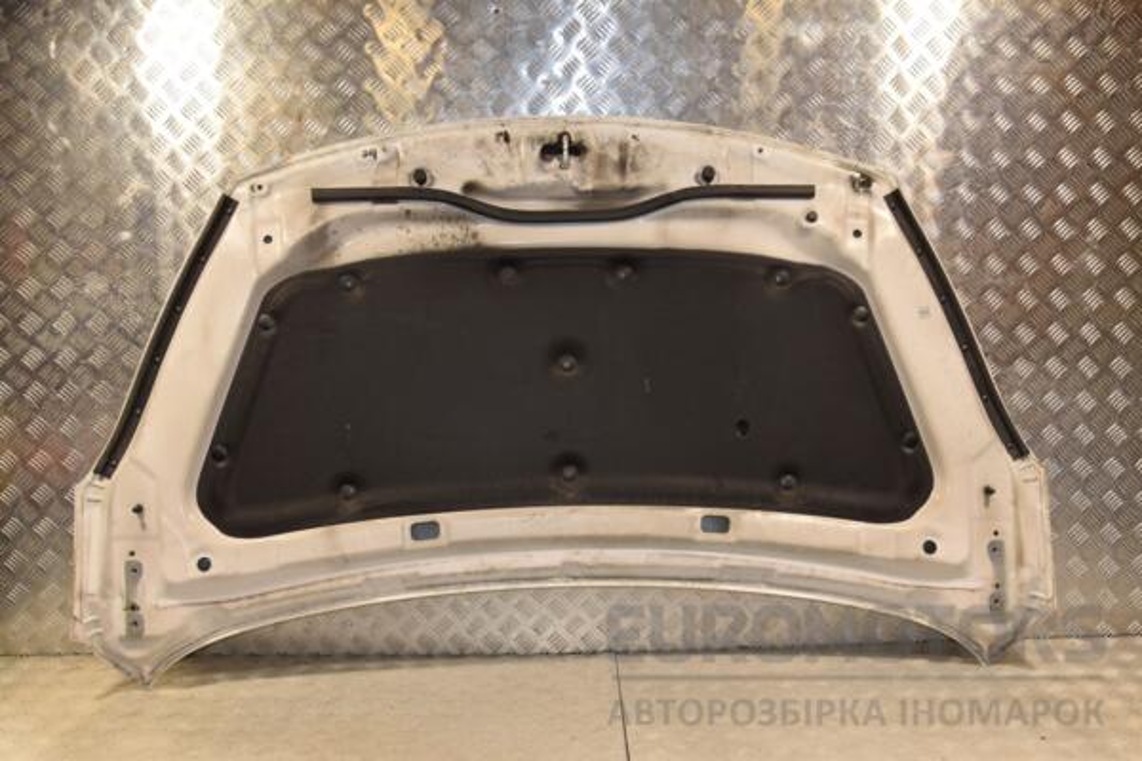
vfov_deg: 40.0
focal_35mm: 33
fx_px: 1047
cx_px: 571
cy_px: 380
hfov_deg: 57.2
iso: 800
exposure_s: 1/200
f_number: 7.1
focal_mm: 22
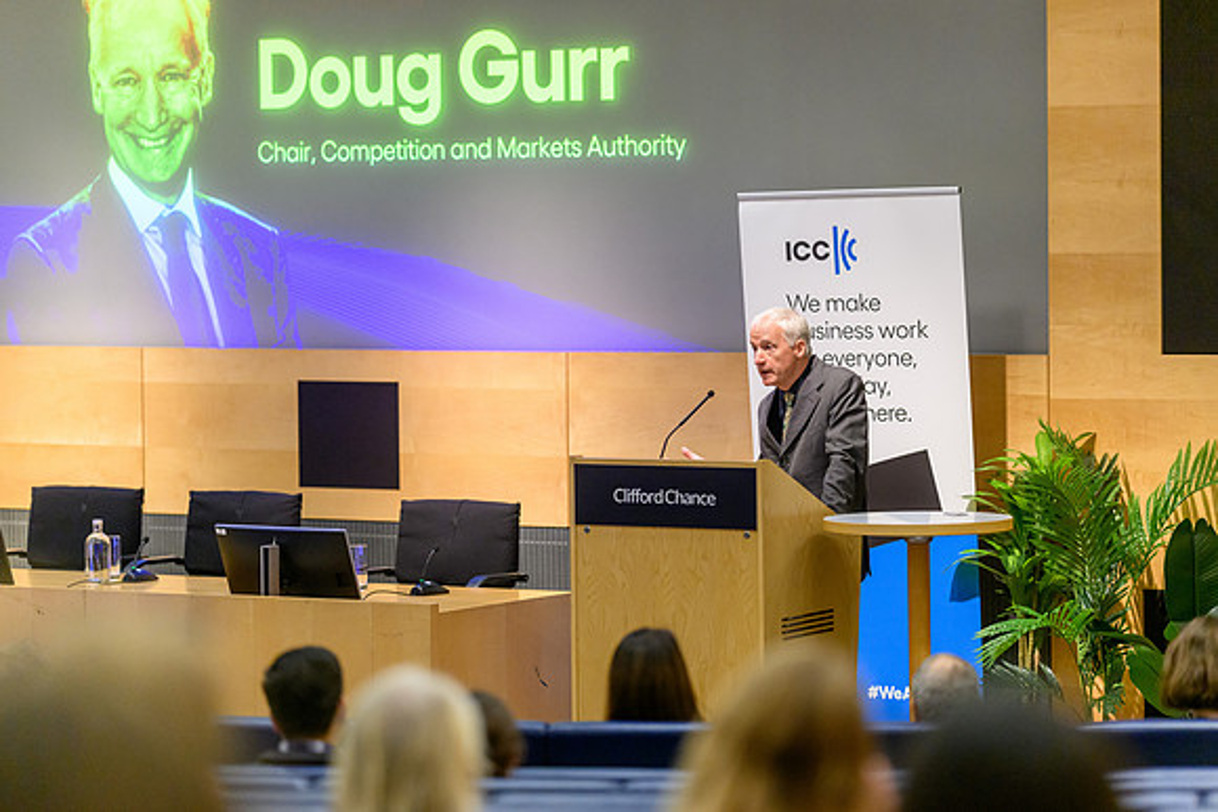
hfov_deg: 14.9
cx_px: 609
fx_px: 4669
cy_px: 406
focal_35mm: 138
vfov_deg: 9.9
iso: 1800
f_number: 1.8
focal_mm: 135
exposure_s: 1/640
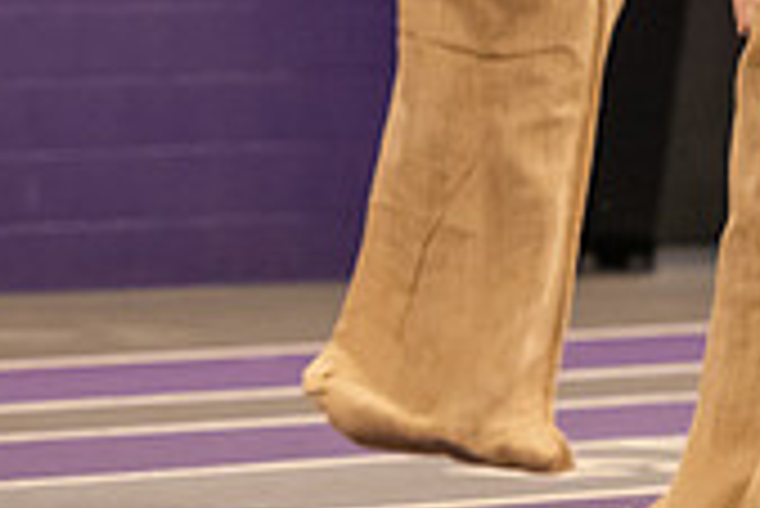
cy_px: 2
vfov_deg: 2.5
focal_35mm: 550
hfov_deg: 3.7
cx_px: 450
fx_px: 11621
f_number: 3.2
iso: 2500
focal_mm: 160
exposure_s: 1/200
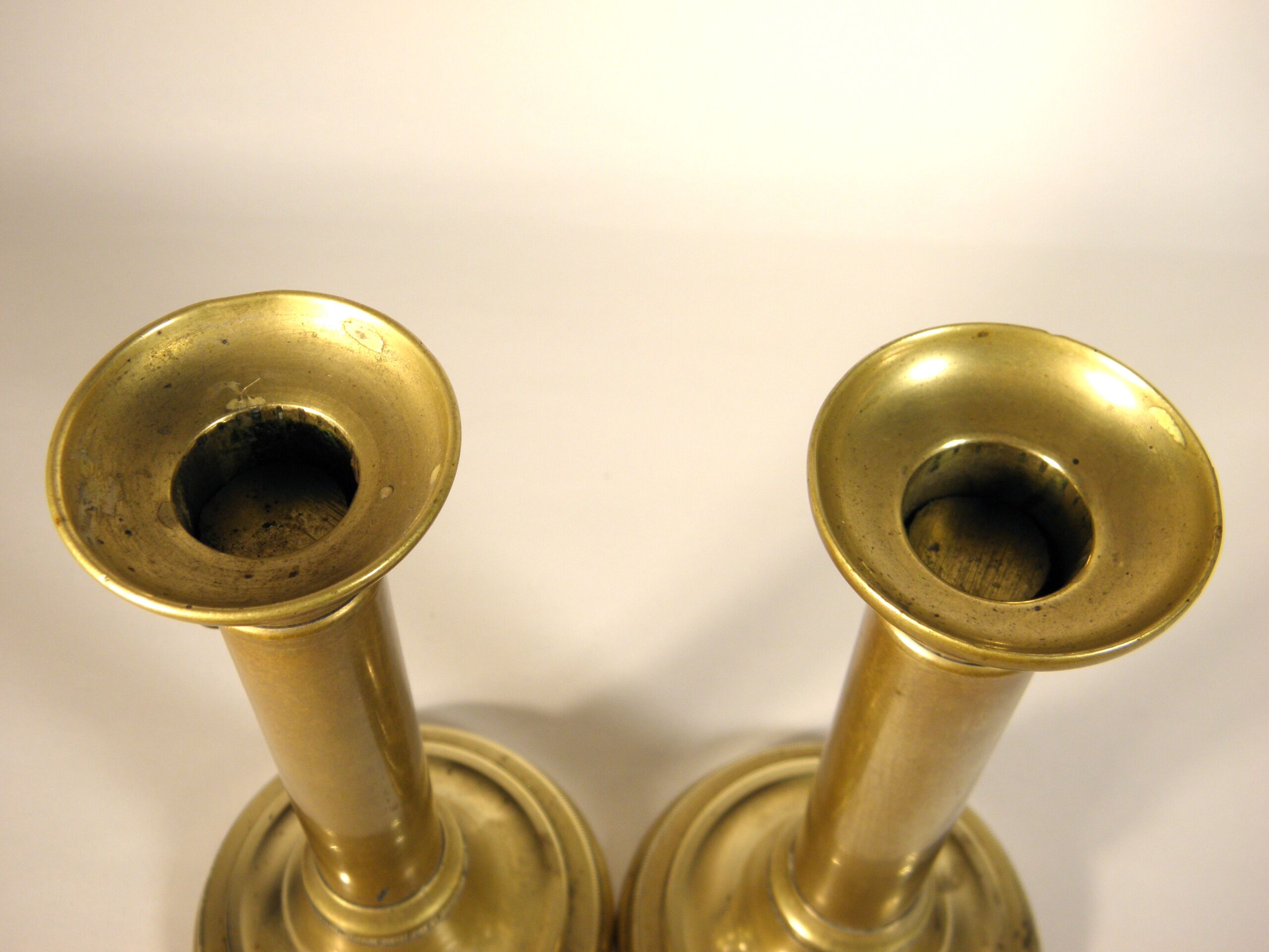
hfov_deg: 49.0
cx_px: 634
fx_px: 1393
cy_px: 476
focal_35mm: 38
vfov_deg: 37.7
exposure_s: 1/40
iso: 100
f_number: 3.7
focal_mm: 6.8
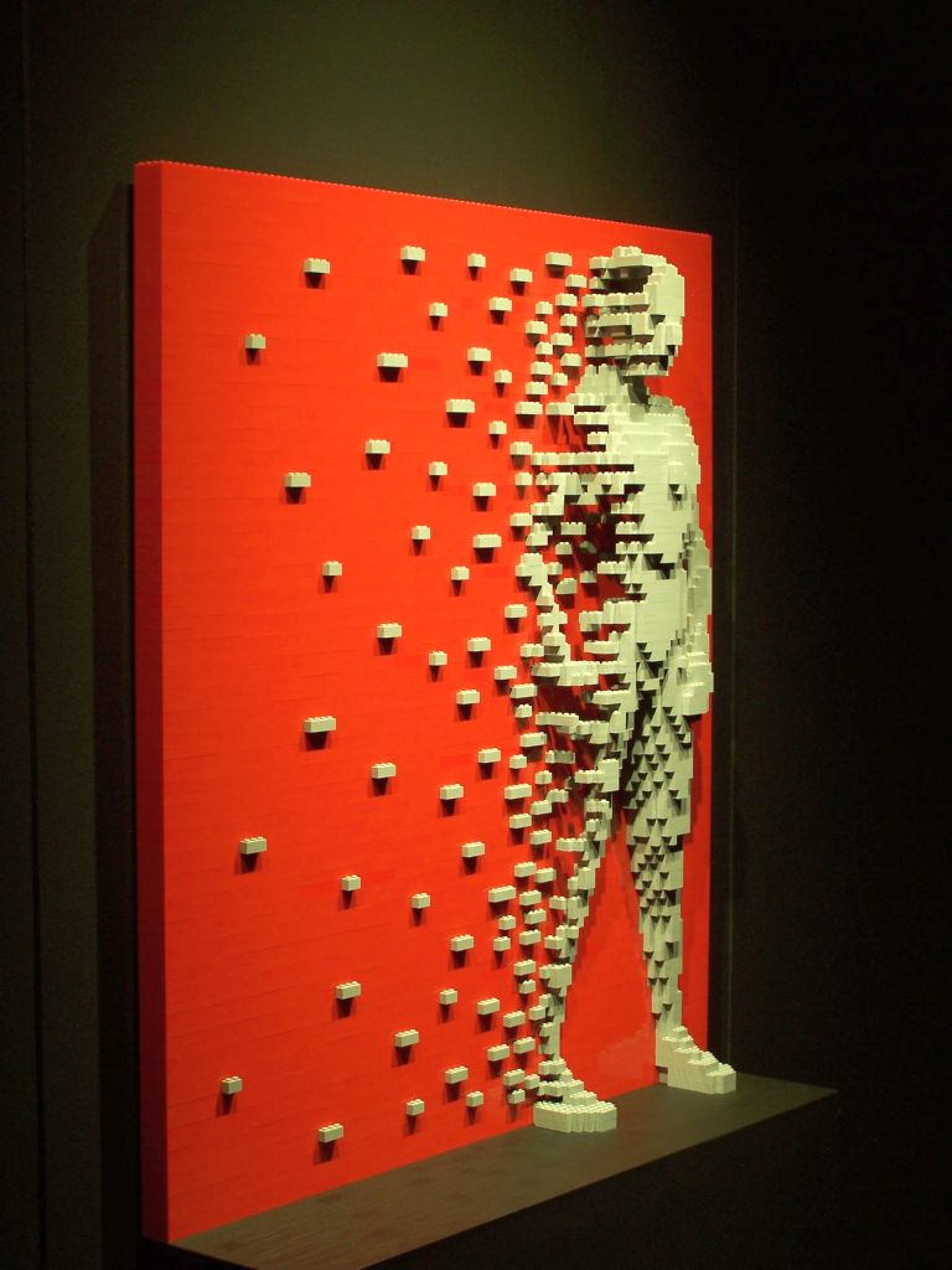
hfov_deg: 21.9
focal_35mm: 67
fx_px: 2457
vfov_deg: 29.0
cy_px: 635
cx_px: 476
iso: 80
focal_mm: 11.1
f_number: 3.2
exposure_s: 1/10
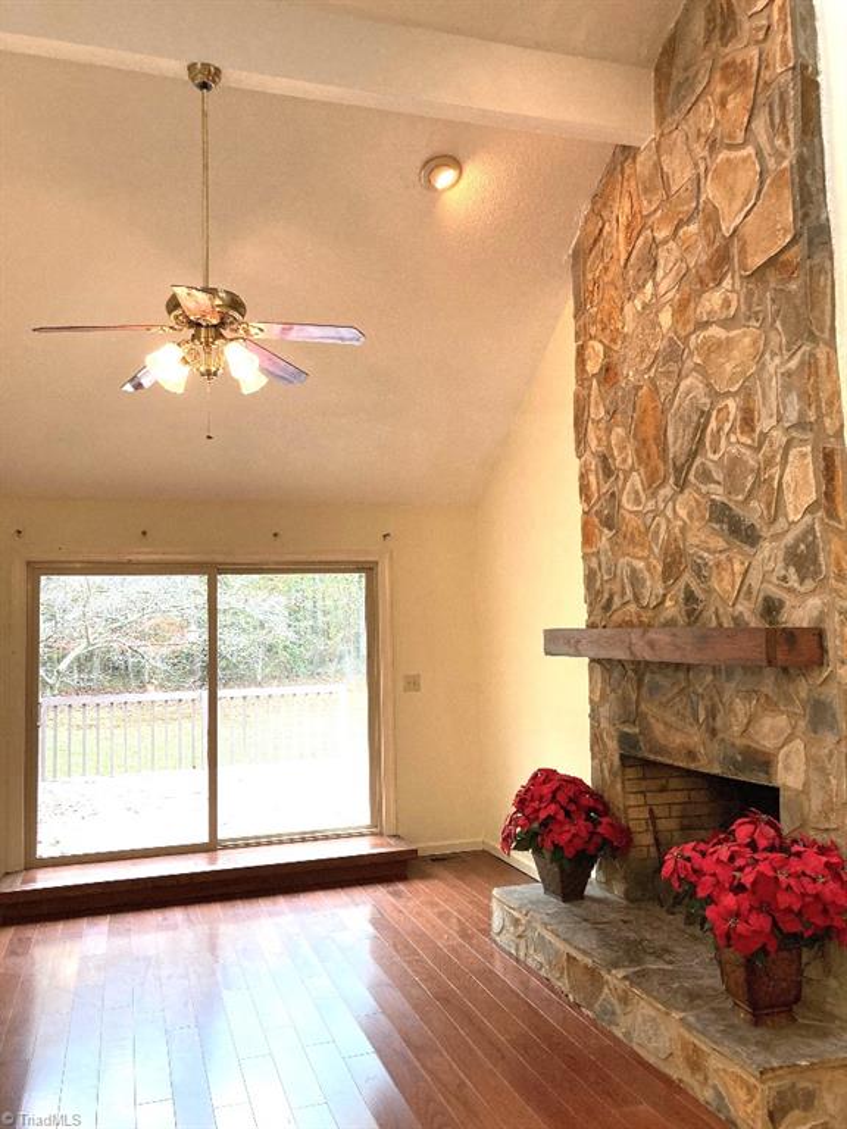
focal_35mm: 28
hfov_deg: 49.7
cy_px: 564
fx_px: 913
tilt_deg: +5.8
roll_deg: +1.6
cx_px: 424
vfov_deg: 63.4
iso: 200
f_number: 1.8
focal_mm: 3.99
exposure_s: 1/60
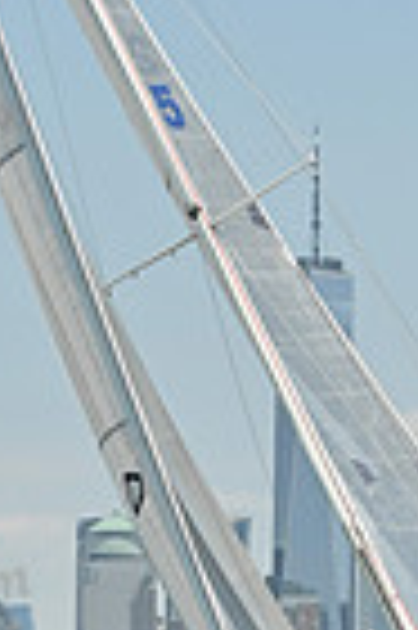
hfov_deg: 4.7
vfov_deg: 7.1
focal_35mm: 290
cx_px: 263
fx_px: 5063
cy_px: 351
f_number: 10
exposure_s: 1/1250
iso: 320
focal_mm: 70
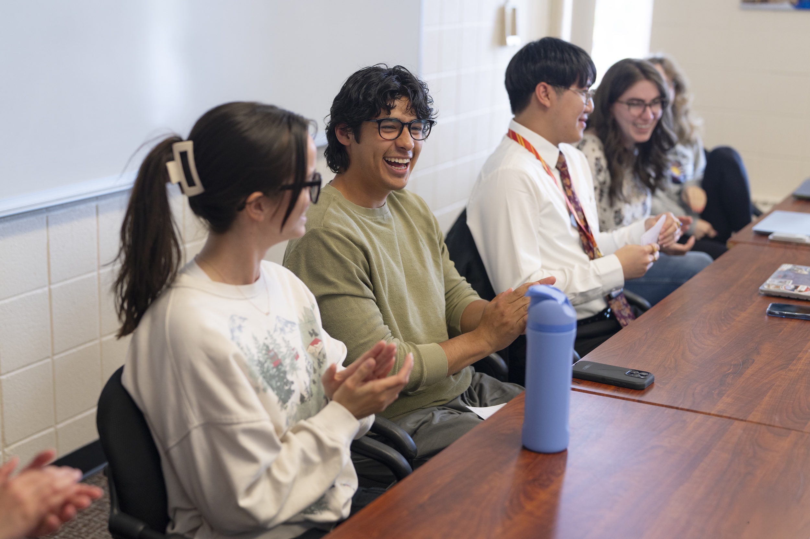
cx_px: 405
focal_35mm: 50
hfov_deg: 39.6
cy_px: 270
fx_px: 1125
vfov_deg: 27.0
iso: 800
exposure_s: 1/320
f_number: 2
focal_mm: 50
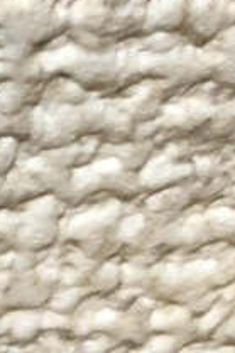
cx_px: -588
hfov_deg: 7.5
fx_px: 1451
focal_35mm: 148
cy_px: 123
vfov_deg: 13.9
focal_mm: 3.99
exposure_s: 1/8
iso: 100
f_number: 1.8
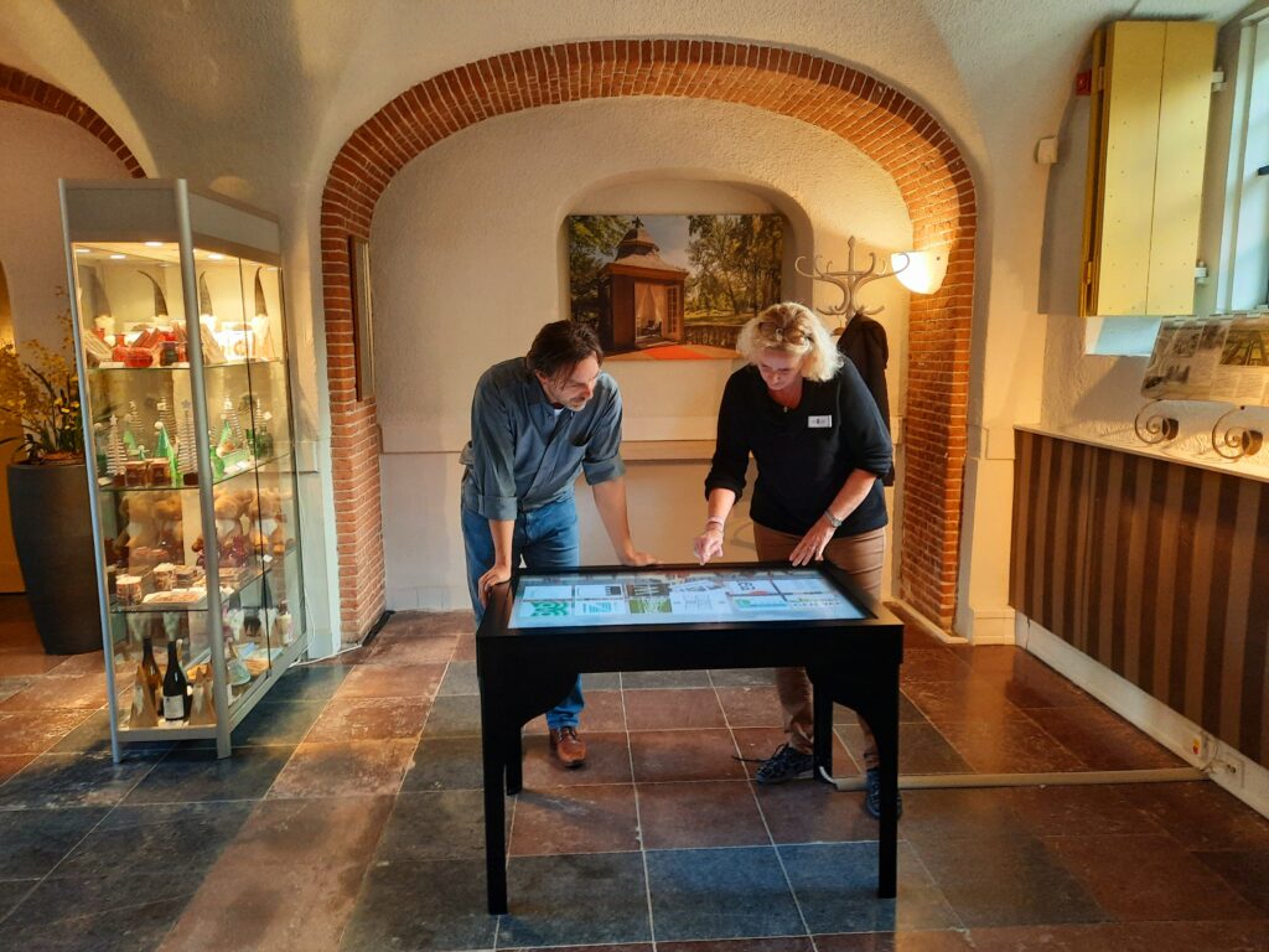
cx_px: 634
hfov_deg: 69.4
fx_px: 916
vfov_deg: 54.9
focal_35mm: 25
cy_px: 476
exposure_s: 1/33
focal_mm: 4.6
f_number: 2
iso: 320
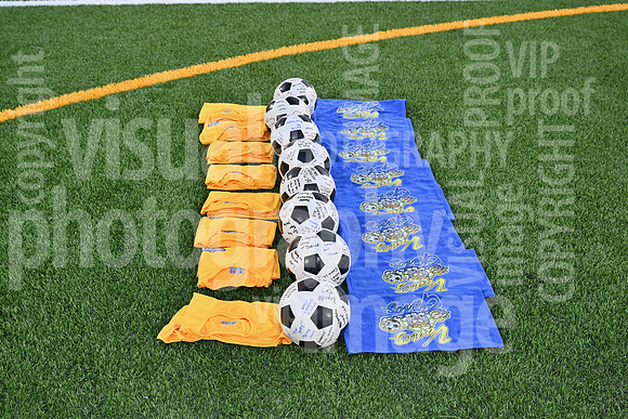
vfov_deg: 29.9
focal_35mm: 45
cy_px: 210
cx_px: 314
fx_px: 785
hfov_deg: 43.6
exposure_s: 1/200
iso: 800
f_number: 5.6
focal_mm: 45
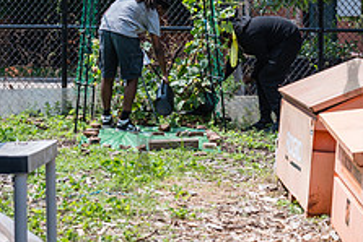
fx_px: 1100
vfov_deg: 12.5
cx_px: 123
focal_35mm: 109
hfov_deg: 18.7
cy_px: 13
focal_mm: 35
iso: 200
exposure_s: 1/500
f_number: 5
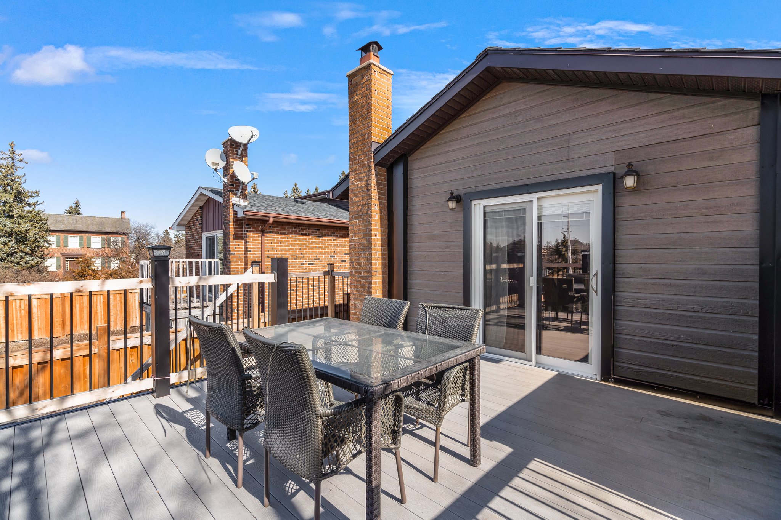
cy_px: 260
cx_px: 390
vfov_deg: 73.7
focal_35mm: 16
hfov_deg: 96.7
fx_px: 347
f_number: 8
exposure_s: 1/100
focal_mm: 16
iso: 200
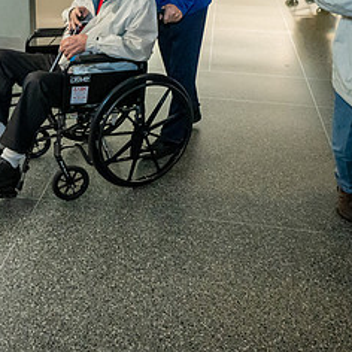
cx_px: 118
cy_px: 79
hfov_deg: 33.7
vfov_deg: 33.2
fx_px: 575
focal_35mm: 50
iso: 12800
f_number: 5
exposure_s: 1/80
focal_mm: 24
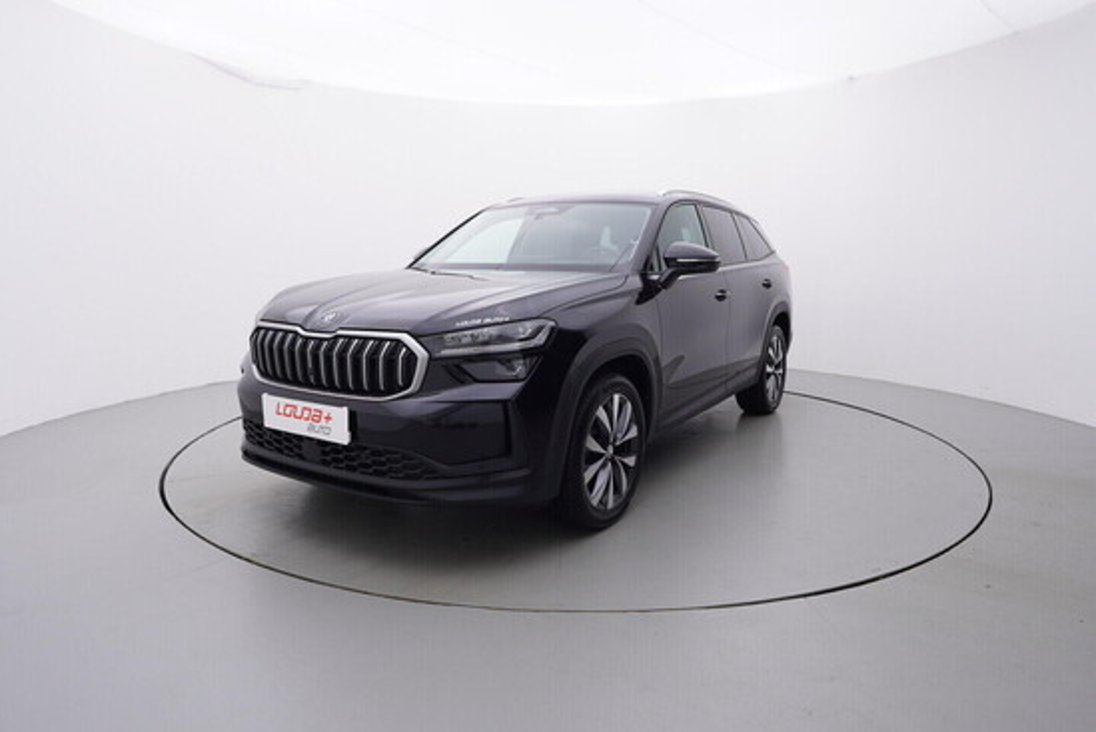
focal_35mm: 22
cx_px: 548
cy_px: 366
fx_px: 686
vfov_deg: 56.2
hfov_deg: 77.3
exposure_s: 1/80
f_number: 5
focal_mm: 15
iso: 200
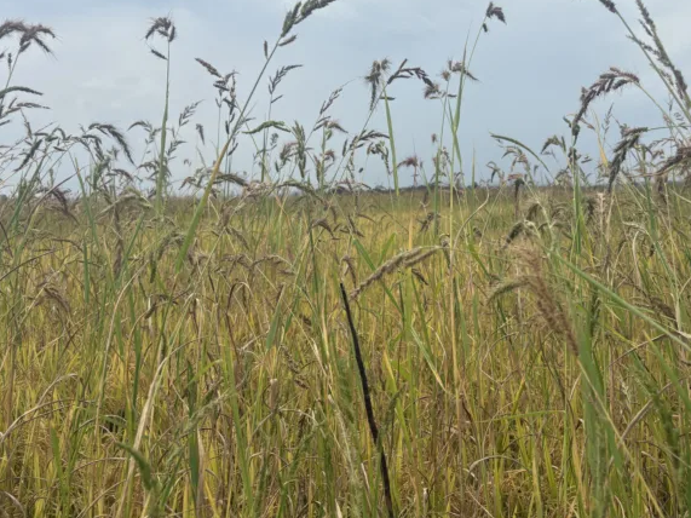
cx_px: 402
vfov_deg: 40.3
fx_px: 699
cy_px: 186
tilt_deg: +0.9
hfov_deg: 52.4
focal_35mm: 35
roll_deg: +2.3
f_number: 1.6
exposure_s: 1/3279
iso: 50
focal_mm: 5.96
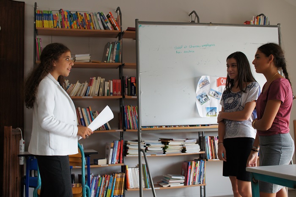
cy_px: 98
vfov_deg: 29.8
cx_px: 148
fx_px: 370
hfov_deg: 43.6
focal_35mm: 45
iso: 500
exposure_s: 1/160
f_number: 4
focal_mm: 30
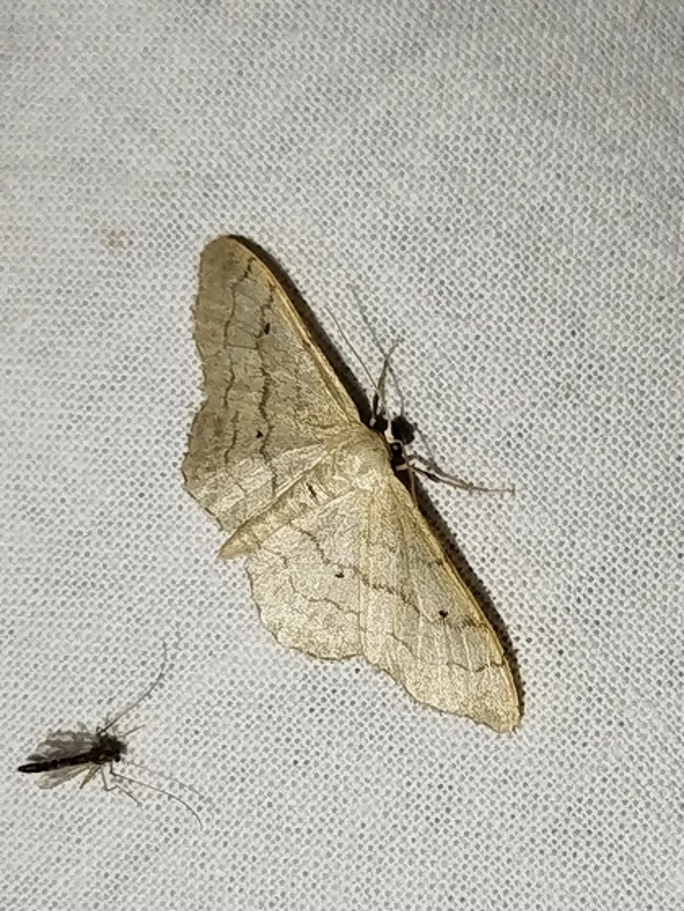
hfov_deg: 15.4
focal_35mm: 96
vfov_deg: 20.4
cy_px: 499
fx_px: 2529
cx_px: 331
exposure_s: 1/50
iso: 125
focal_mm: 5.31
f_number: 1.7
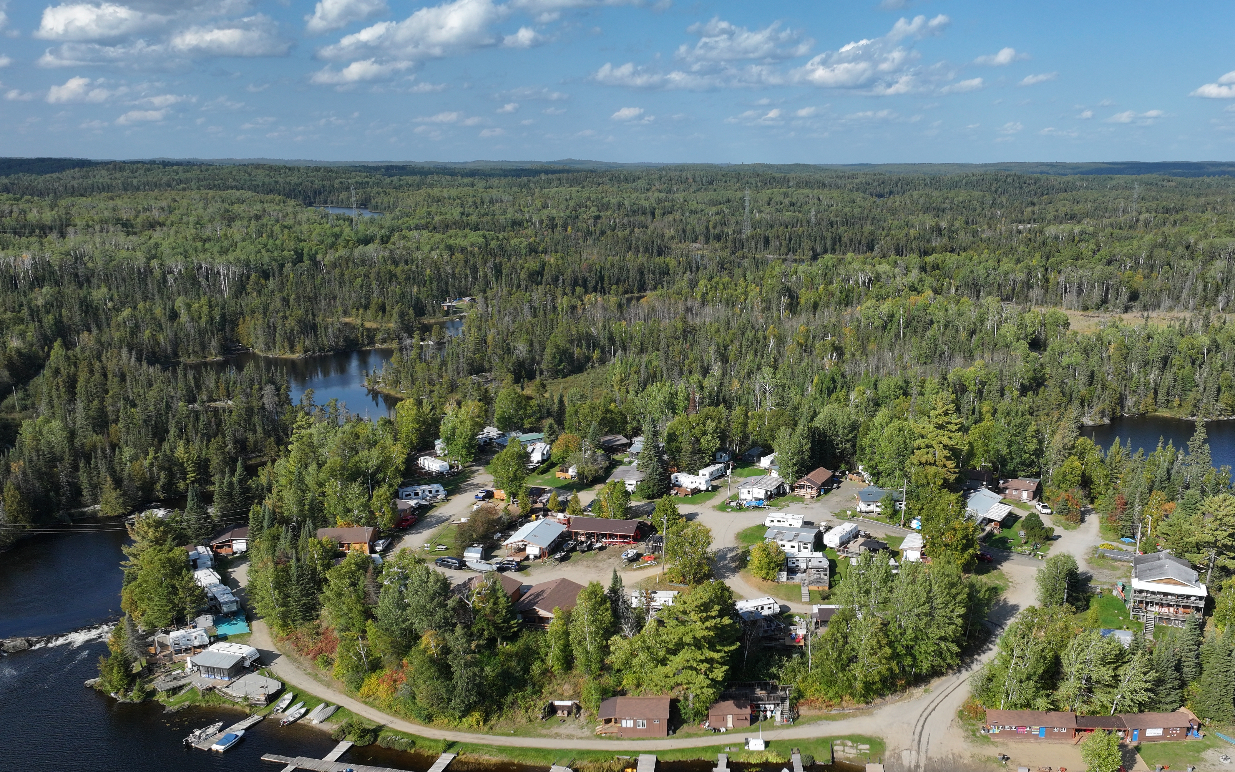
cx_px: 723
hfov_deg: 59.3
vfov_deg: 39.1
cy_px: 494
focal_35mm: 32
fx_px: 1077
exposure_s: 1/100
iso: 100
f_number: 5
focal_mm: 12.29
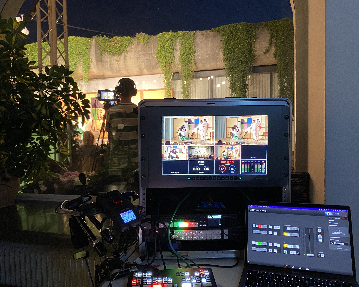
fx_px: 298
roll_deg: +1.2
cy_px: 148
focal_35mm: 28
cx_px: 177
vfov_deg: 51.5
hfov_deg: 62.2
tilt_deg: -3.4
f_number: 1.8
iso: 400
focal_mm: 4.25
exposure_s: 1/33
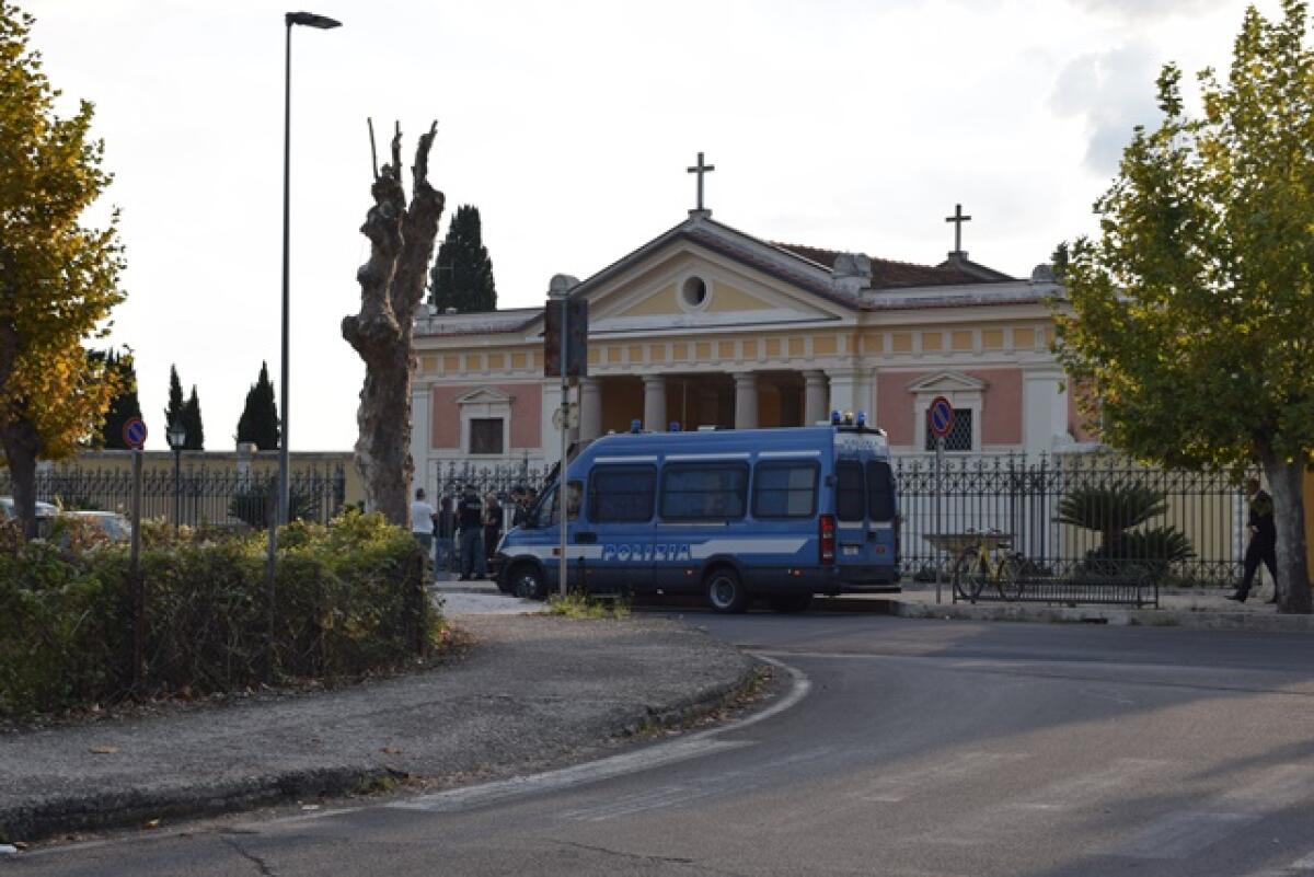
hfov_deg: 28.1
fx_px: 2629
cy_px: 438
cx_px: 657
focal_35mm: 72
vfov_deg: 18.9
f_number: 8
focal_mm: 48
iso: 200
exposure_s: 1/250
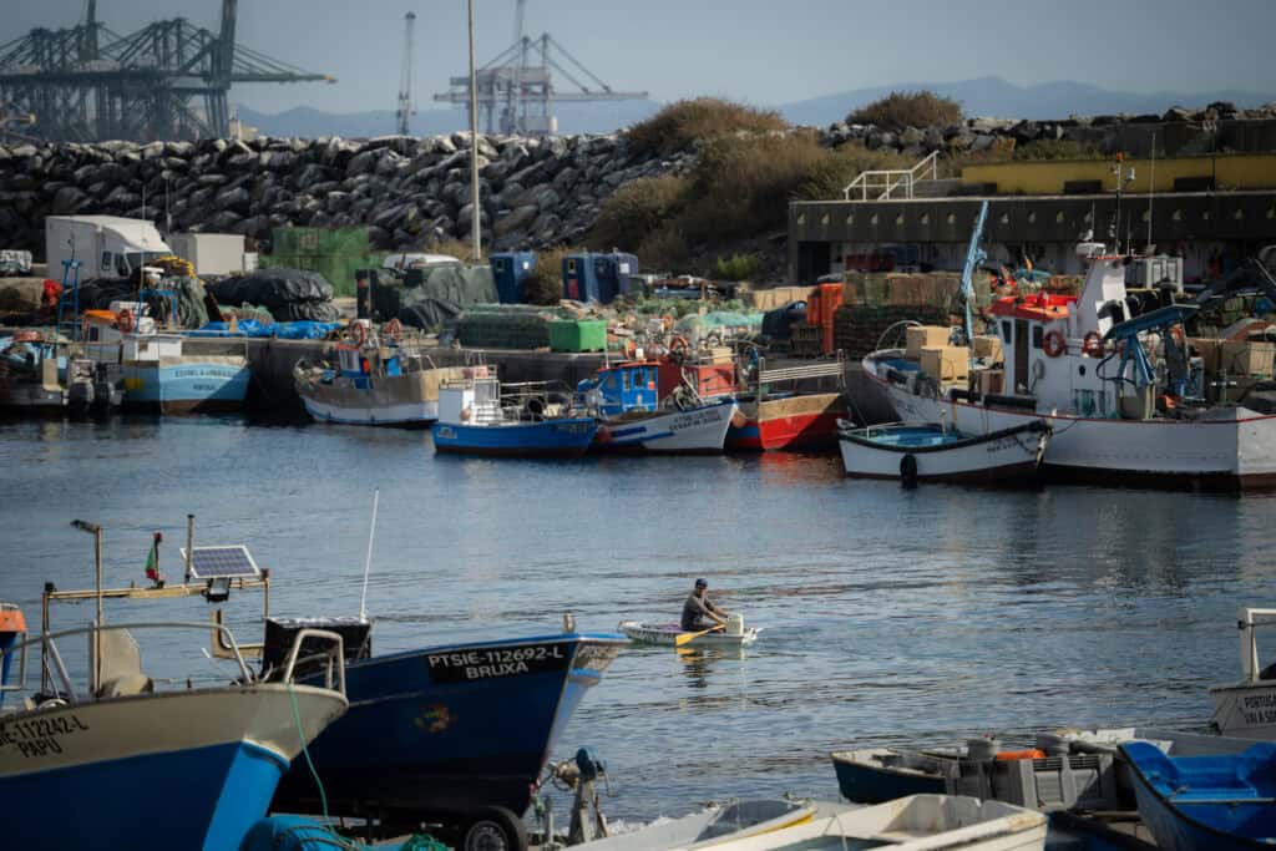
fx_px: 5601
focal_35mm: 158
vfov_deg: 8.7
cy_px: 426
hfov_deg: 13.0
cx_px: 638
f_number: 2.8
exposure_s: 1/2500
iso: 125
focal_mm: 158
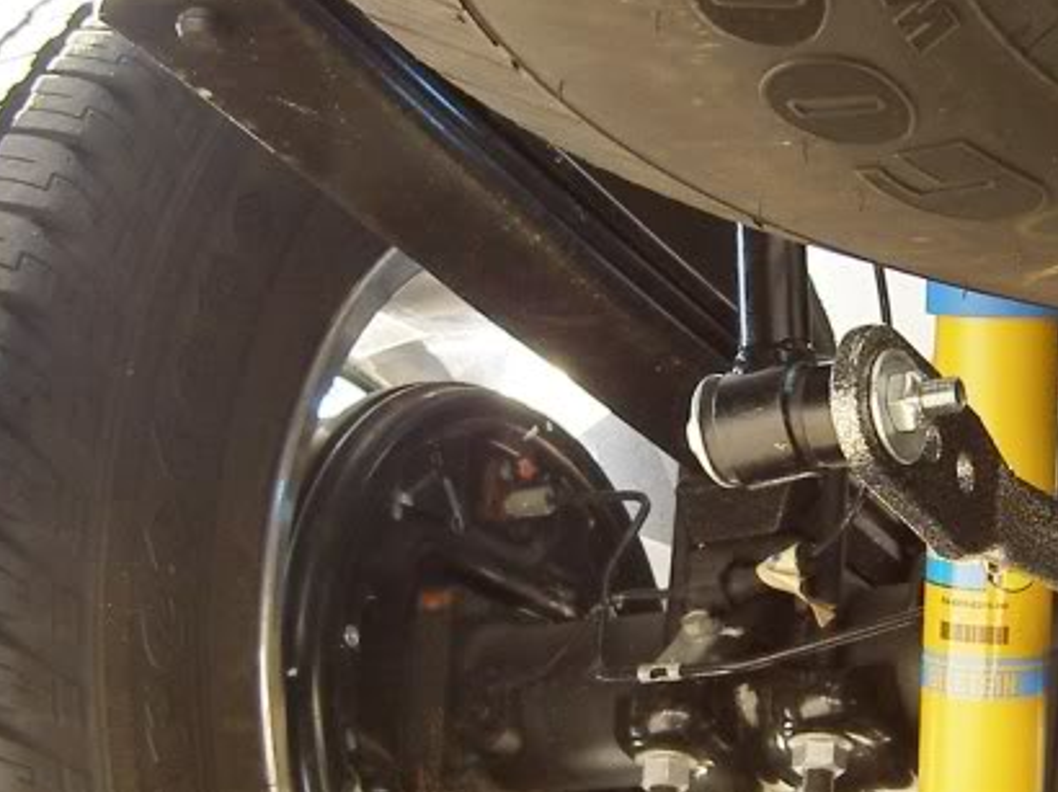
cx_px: 877
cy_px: 480
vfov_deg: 17.3
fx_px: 2596
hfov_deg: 22.7
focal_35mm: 85
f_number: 2.8
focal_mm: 5.6
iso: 100
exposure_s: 1/60
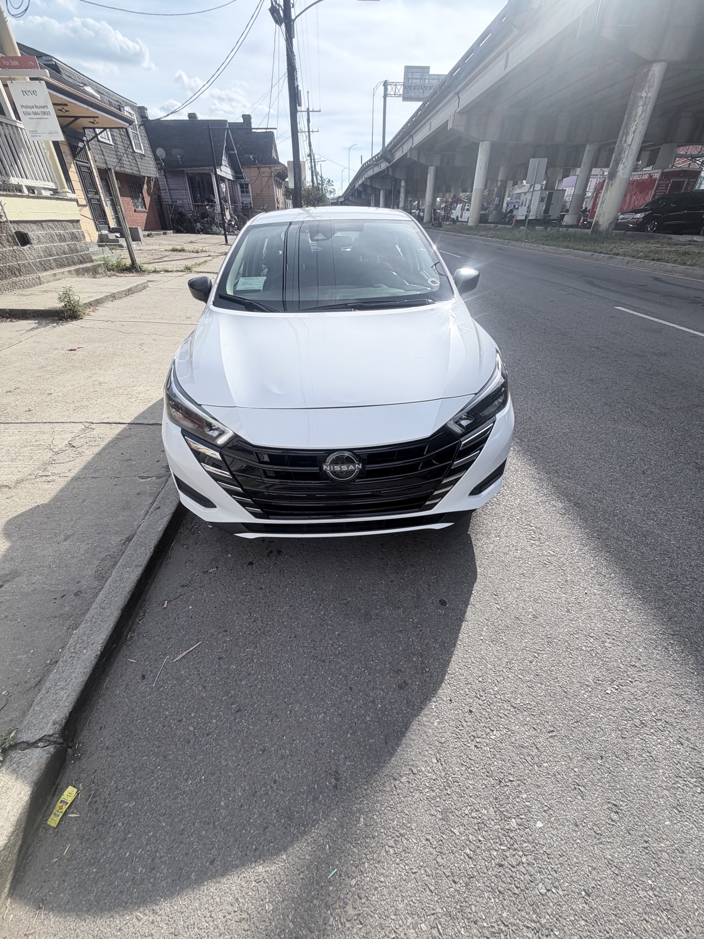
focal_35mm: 14
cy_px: 470
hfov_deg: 85.7
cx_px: 352
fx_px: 380
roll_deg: +1.8
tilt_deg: -33.6
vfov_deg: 102.1
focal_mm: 2.22
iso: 32
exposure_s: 1/770
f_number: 2.2
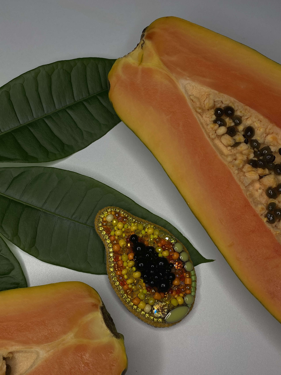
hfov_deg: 45.4
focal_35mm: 31
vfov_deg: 58.0
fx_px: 336
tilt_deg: -78.9
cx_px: 144
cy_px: 219
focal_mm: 4.25
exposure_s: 1/121
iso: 50
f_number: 1.8
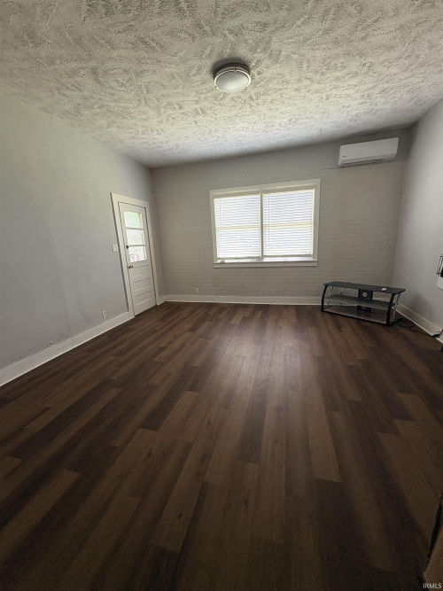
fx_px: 239
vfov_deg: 102.1
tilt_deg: -13.2
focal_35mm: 14
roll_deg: +2.7
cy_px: 296
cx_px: 222
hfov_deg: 85.7
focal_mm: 2.22
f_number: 2.2
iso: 200
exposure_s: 1/99
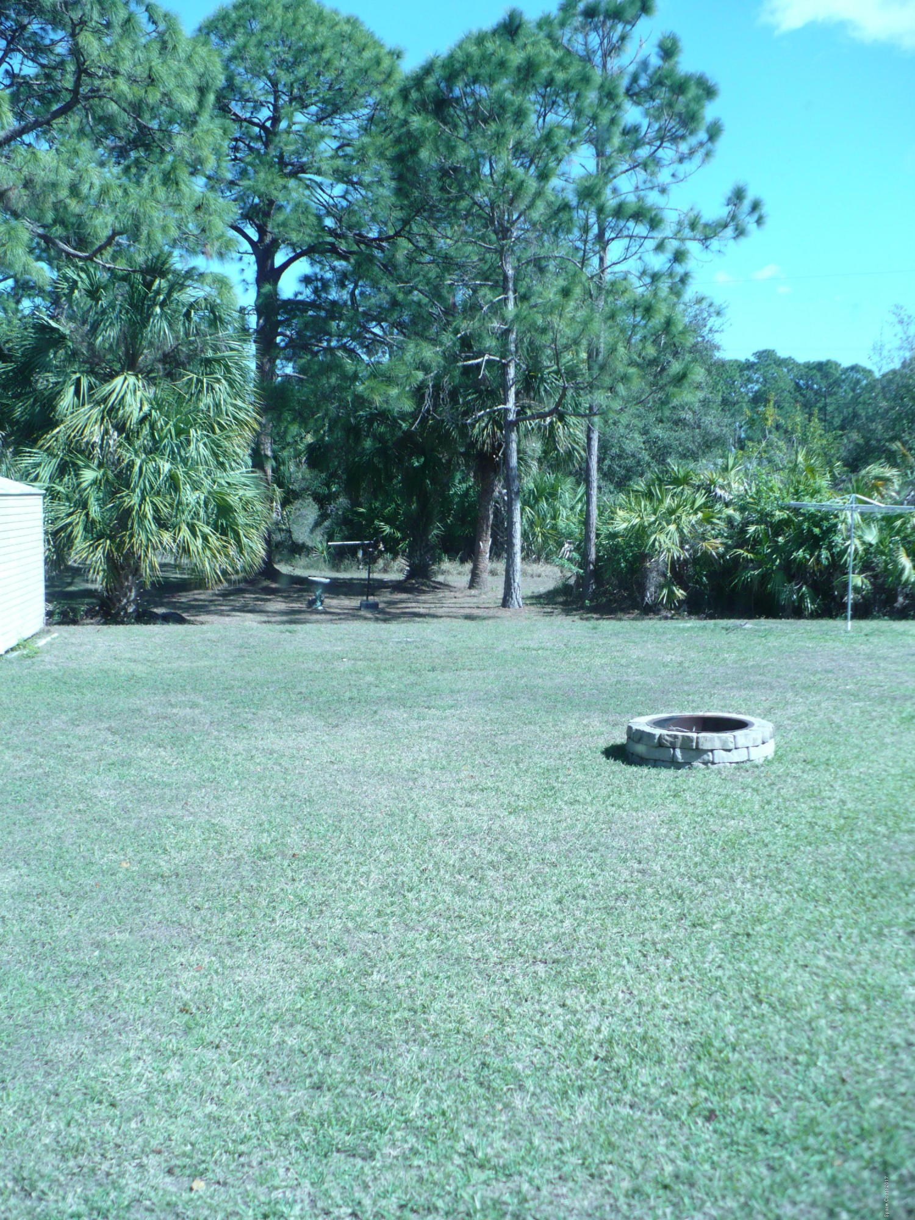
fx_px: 1304
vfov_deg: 50.1
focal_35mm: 37
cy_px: 610
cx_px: 458
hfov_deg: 38.7
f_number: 2.8
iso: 100
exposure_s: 1/640
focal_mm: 6.1
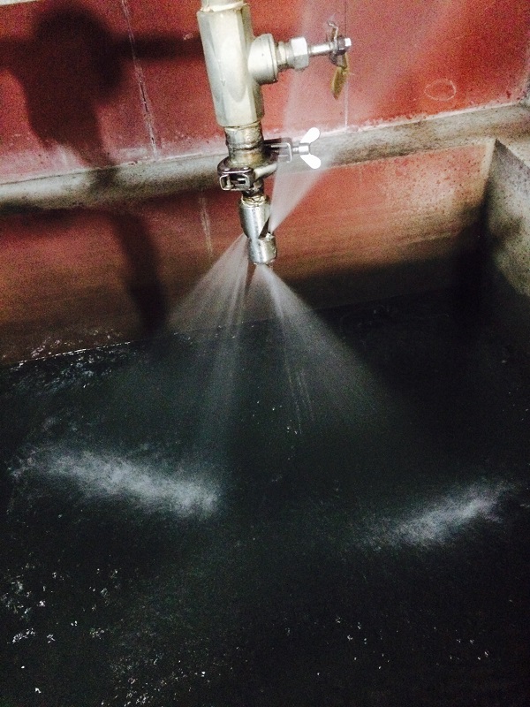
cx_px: 265
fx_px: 592
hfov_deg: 48.2
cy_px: 354
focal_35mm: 29
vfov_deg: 61.7
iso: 800
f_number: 2.2
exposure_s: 1/15
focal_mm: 4.15
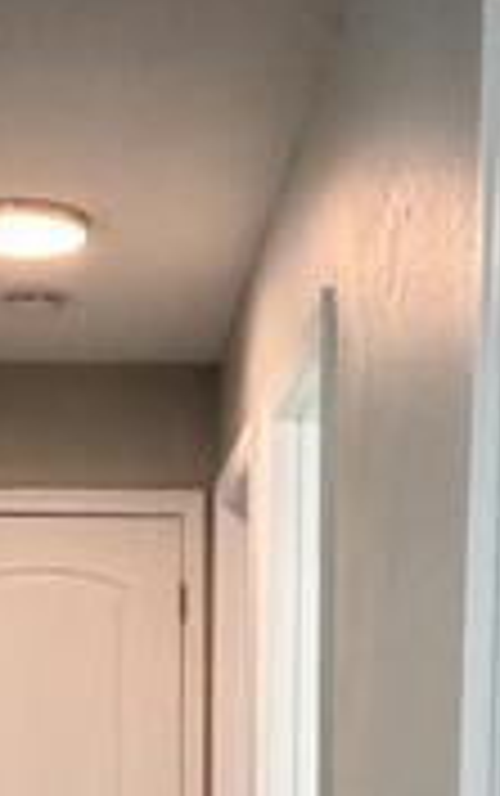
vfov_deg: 26.9
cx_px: 140
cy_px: 913
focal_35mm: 69
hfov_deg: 18.8
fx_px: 1501
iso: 250
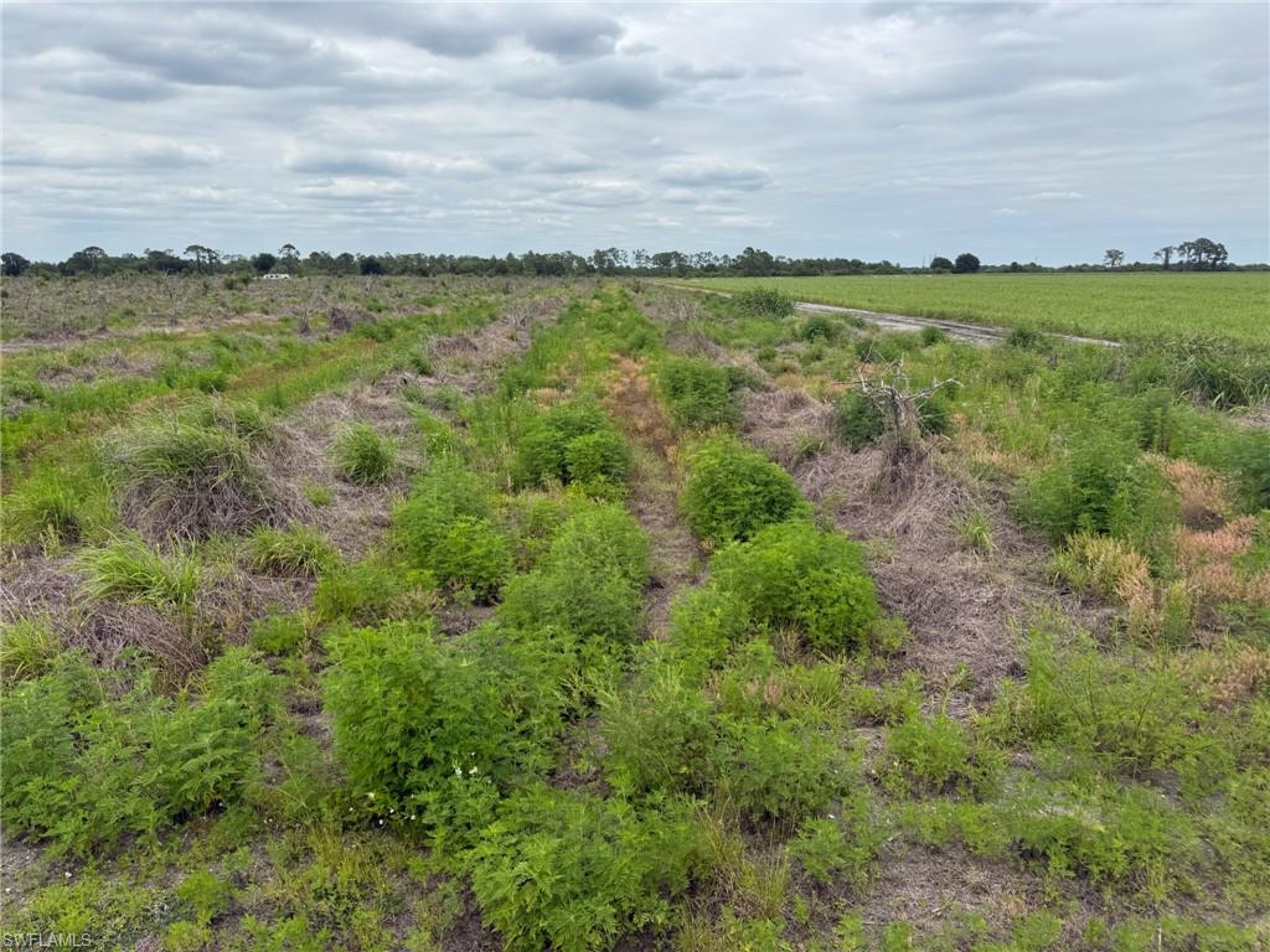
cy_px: 476
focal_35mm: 24
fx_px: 881
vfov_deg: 56.8
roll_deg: -0.4
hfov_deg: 71.6
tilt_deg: -13.1
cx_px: 635
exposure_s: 1/4673
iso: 80
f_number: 1.78
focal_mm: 6.76
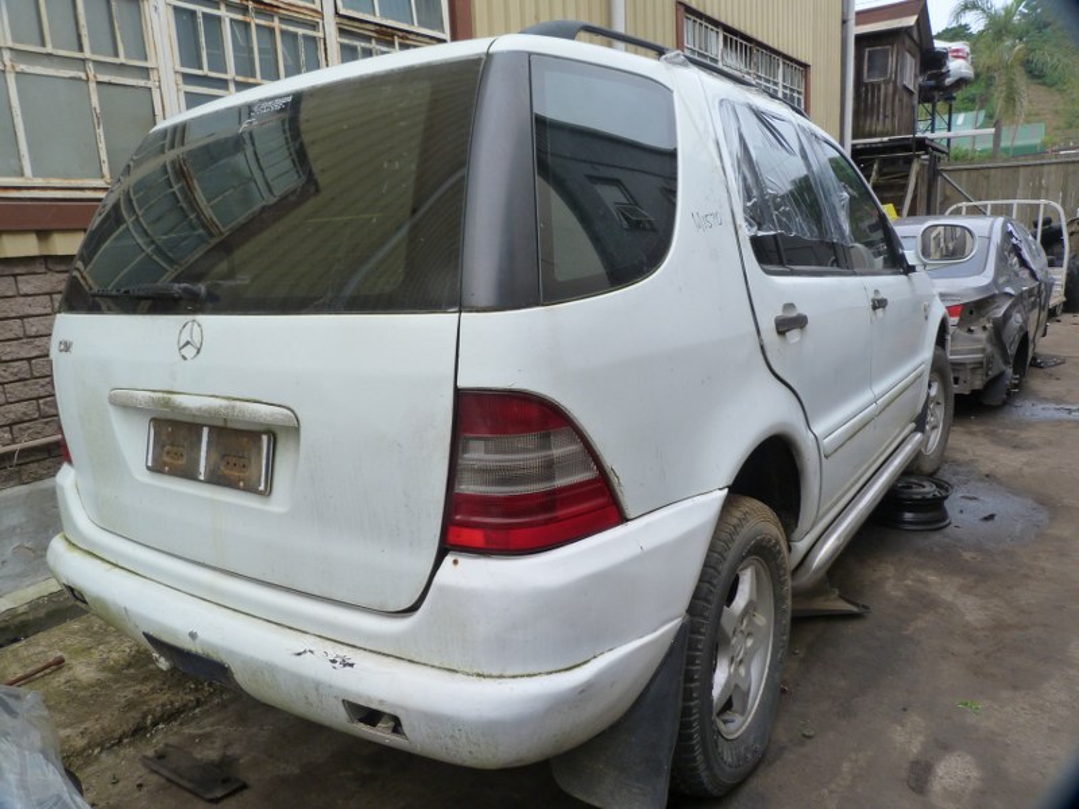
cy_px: 404
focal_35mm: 25
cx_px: 540
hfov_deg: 69.4
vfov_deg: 54.9
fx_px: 779
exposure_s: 1/100
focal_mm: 4.5
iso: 125
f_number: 4
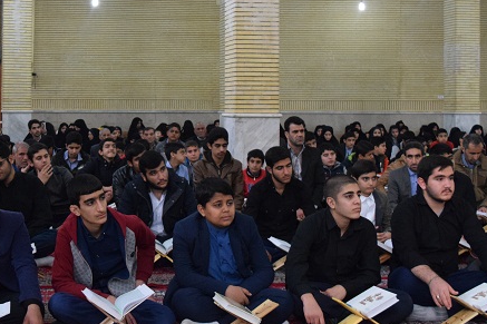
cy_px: 101
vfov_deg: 20.2
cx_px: 134
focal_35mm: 67
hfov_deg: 29.7
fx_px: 906
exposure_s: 1/200
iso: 3200
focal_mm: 26
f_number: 5.6
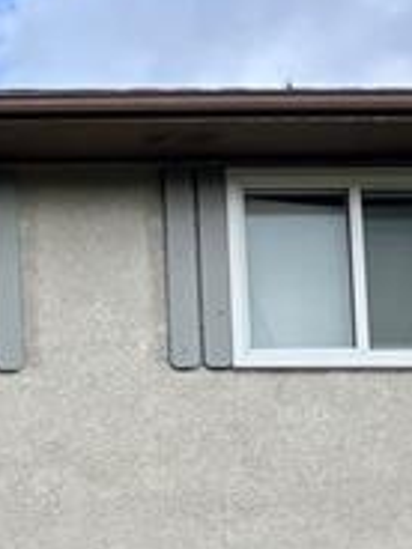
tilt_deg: +4.5
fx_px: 2301
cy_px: 824
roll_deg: +0.4
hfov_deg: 8.3
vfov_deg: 12.9
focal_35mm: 145
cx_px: -917
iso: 50
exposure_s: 1/951
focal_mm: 5.96
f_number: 1.6
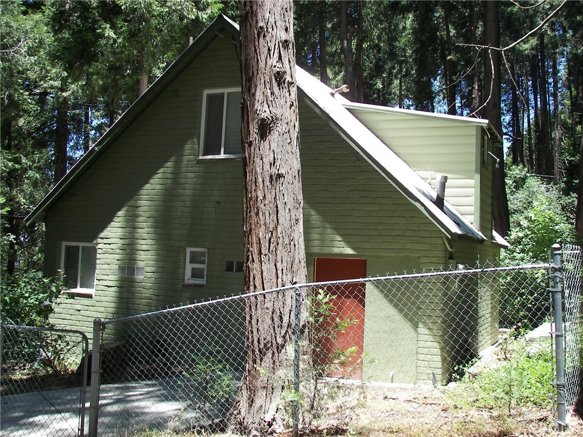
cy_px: 218
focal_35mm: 42
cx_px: 292
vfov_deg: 34.3
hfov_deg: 44.8
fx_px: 707
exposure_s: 1/200
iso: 50
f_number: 2.8
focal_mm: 6.9
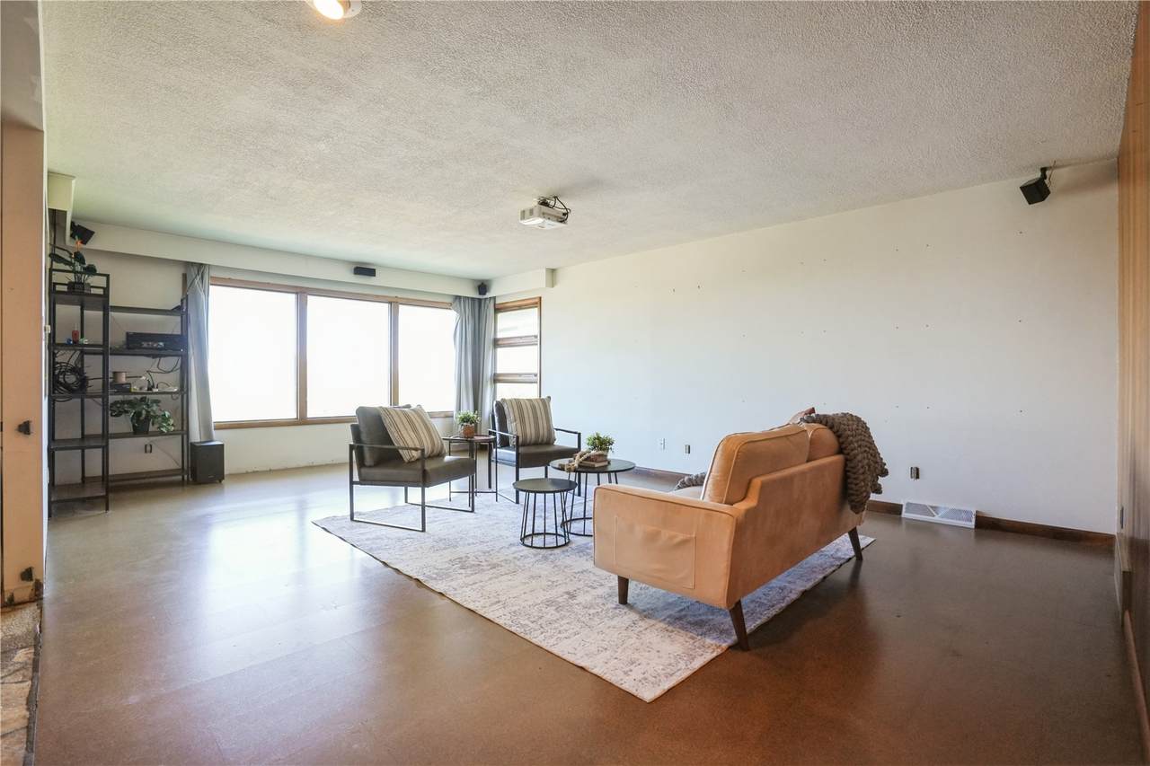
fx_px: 511
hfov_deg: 96.7
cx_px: 575
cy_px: 383
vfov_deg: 73.7
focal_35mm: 16
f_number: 8
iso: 1000
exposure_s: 1/80
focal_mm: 16
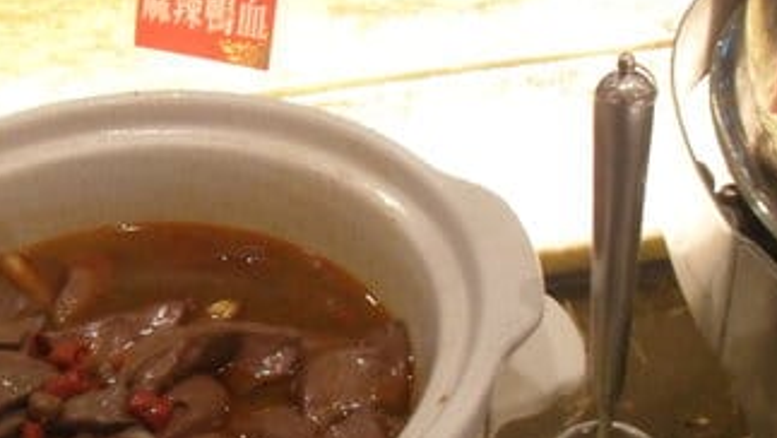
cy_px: 403
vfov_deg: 20.0
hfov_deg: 35.0
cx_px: 236
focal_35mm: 59
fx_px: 1216
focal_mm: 6.2
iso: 320
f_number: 2.8
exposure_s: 1/30
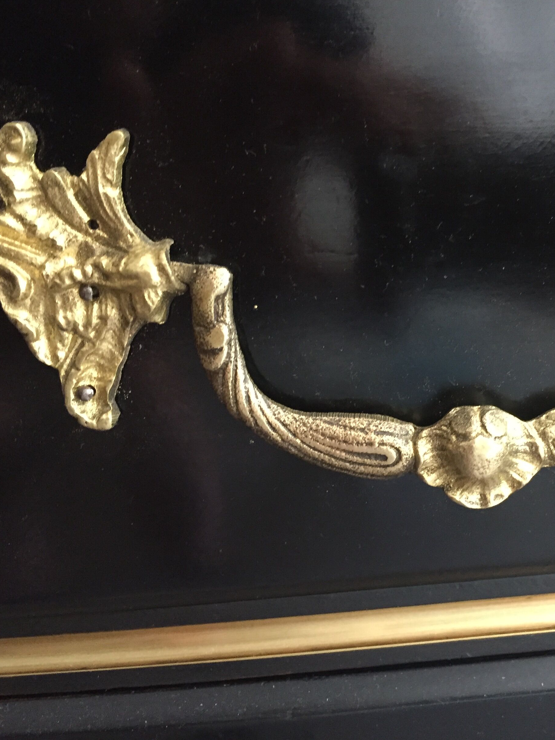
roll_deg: +3.5
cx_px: 412
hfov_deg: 36.0
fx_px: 834
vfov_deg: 47.9
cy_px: 367
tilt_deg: -14.6
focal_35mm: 39
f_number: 2.2
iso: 250
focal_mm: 4.15
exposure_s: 1/25
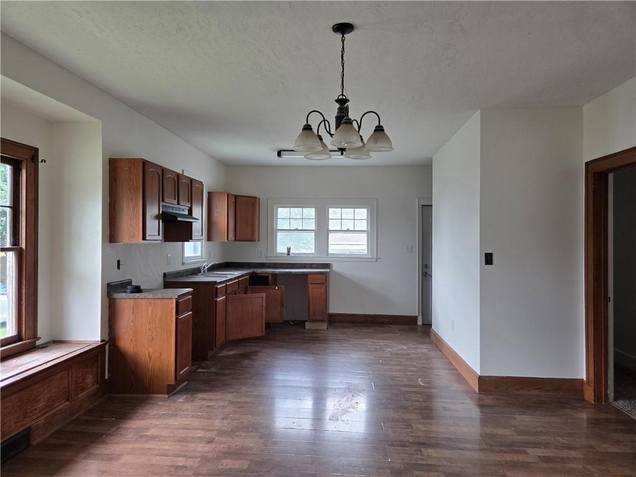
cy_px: 238
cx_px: 318
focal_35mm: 23
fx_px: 423
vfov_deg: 58.9
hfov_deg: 73.9
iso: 160
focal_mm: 5.4
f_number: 1.8
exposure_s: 1/180
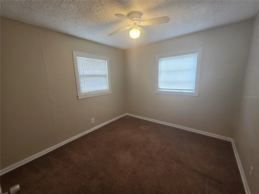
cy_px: 97
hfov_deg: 106.2
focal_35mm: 13
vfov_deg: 89.9
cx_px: 130
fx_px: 97
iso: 250
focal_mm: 2.2
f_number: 1.9
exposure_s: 1/60
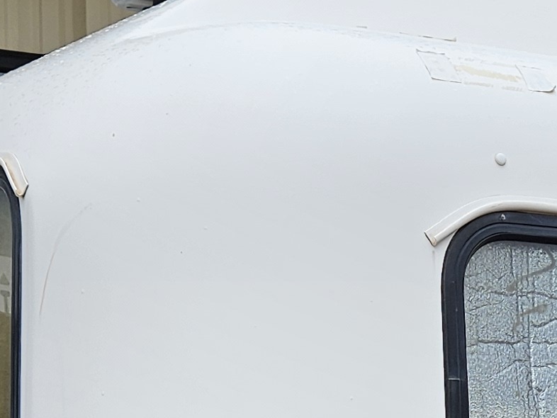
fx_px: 1883
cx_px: 573
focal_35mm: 117
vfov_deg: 12.3
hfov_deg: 16.4
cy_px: 547
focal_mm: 5.4
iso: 25
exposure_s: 1/909
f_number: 1.8
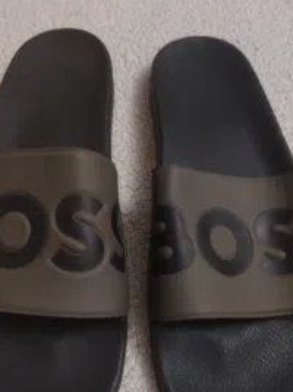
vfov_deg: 51.1
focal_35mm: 36
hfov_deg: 39.6
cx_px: 138
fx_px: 407
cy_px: 233
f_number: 1.75
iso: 2494
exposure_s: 1/33.3
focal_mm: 5.25
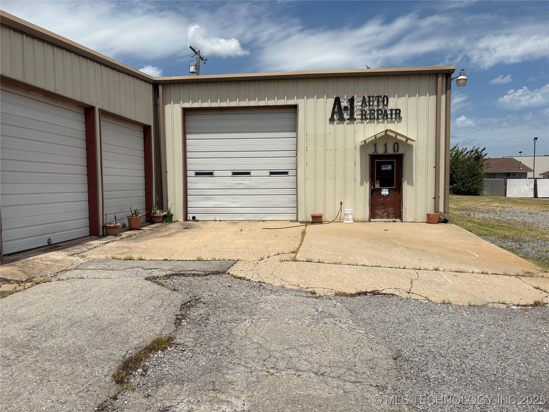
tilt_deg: -1.5
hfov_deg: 67.3
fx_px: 412
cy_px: 206
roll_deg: +1.0
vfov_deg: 53.1
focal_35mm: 26
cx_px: 274
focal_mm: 5.96
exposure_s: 1/7813
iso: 50
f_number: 1.6
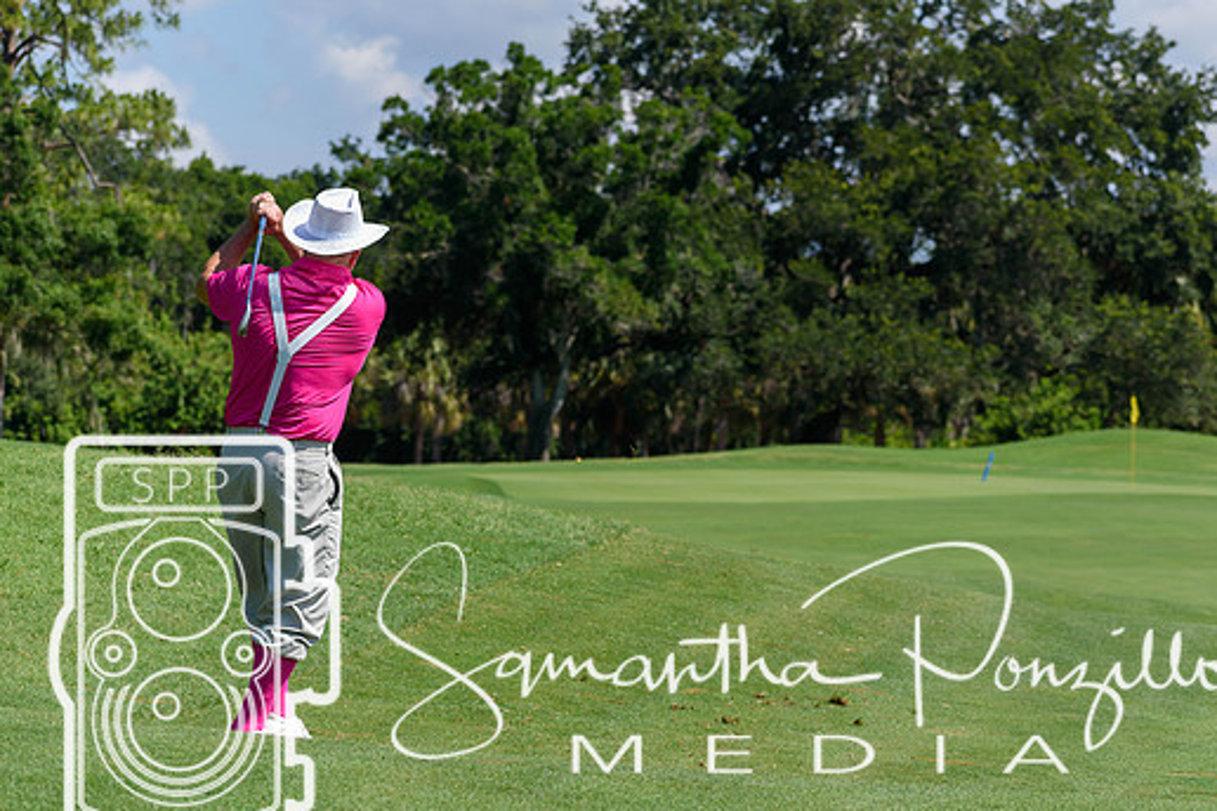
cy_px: 451
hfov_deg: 11.9
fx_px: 5814
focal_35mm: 172
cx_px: 677
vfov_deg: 8.0
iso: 200
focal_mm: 102
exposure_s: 1/800
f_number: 6.3
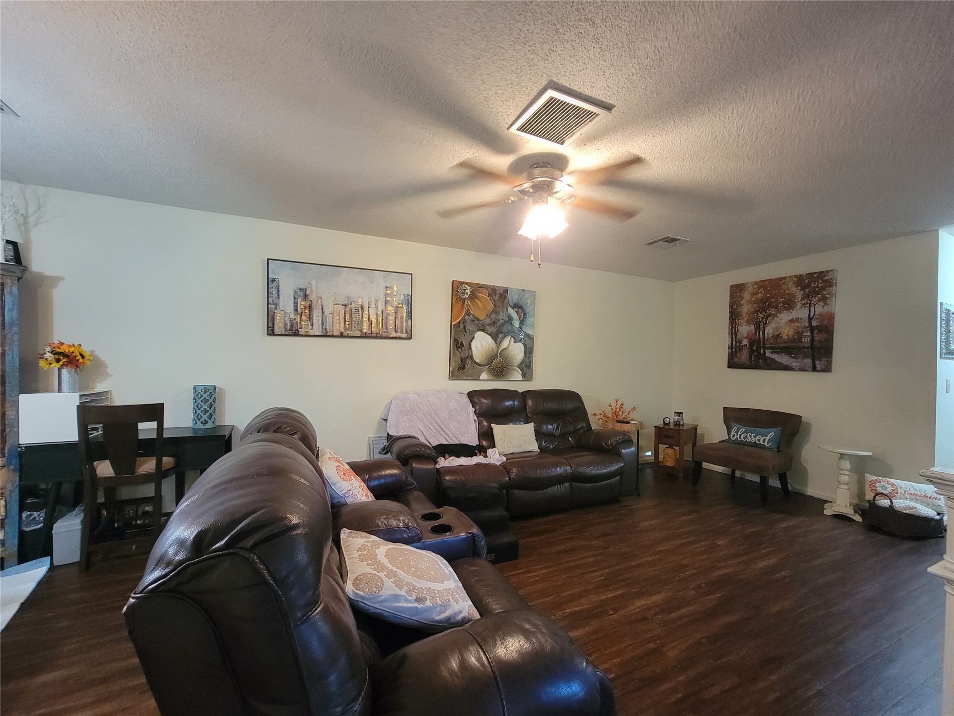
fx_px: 358
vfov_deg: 89.9
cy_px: 358
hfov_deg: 106.2
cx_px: 477
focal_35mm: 13
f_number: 2.2
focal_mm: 2.2
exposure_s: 1/30
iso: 640
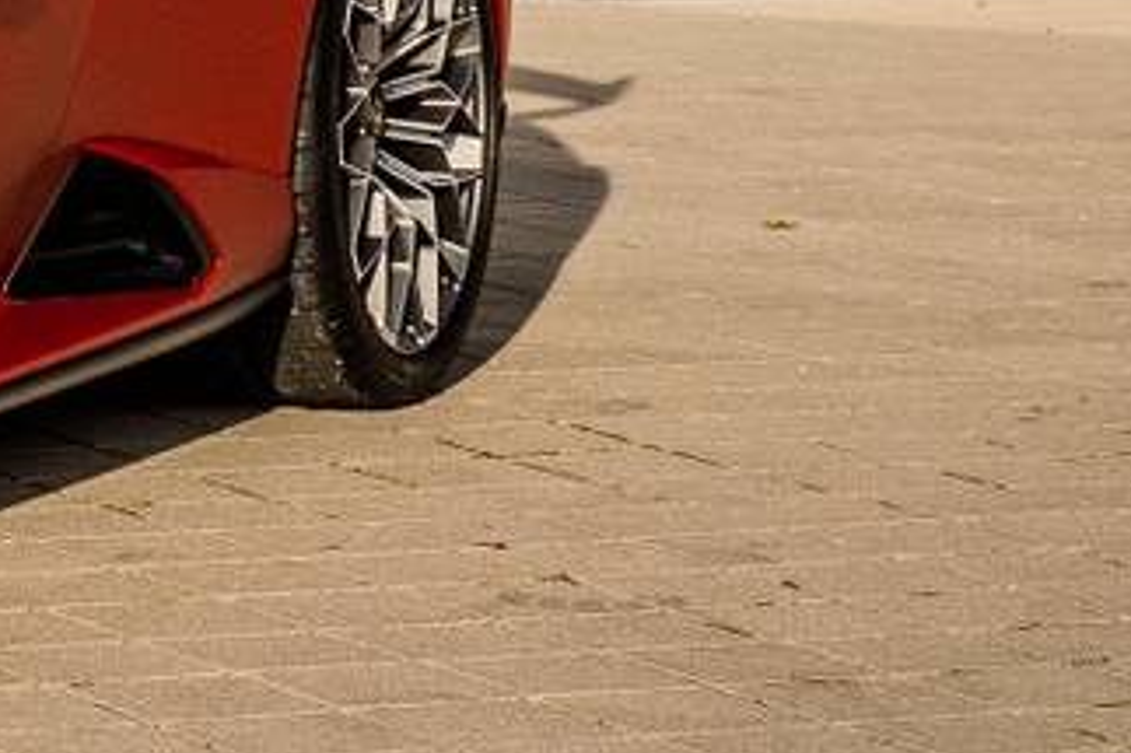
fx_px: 7096
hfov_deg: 8.6
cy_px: -872
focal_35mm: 226
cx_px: -1250
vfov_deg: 5.9
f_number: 6.3
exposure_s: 1/250
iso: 500
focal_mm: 38
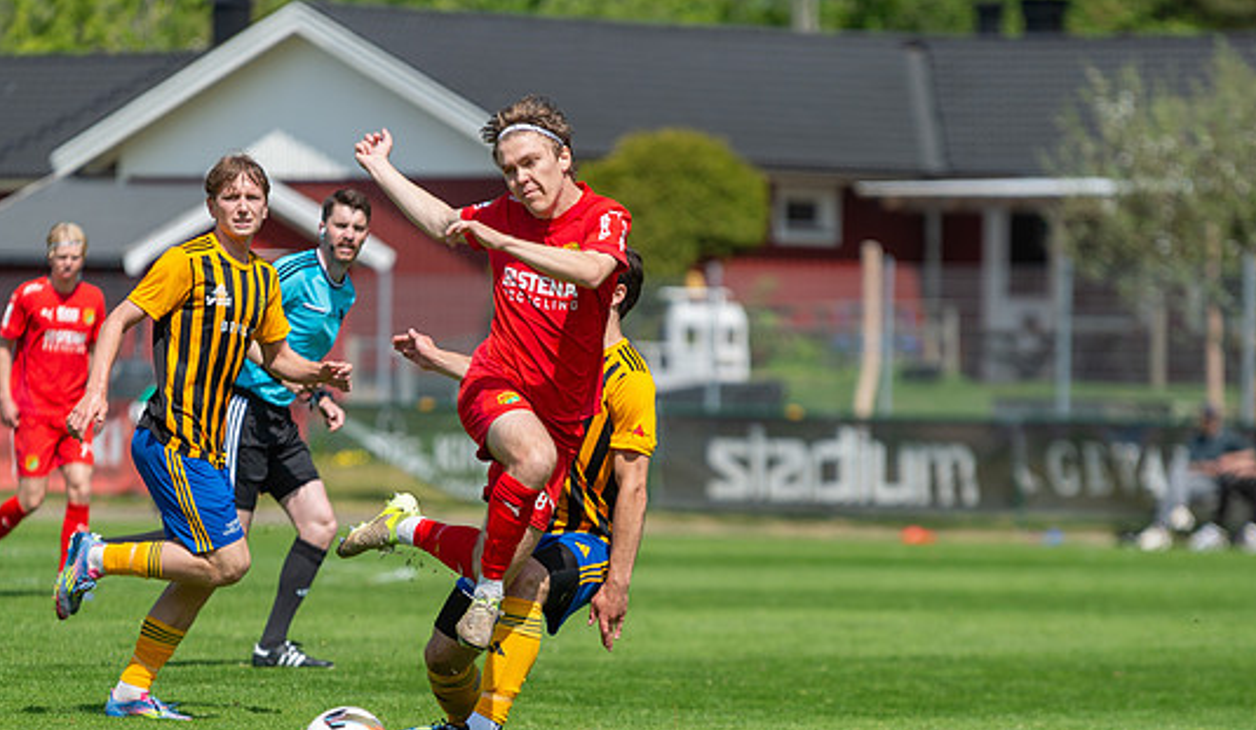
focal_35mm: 305
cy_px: 572
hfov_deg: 7.0
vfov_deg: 4.1
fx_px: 10240
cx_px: 485
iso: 100
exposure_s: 1/2000
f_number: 3.2
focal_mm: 200
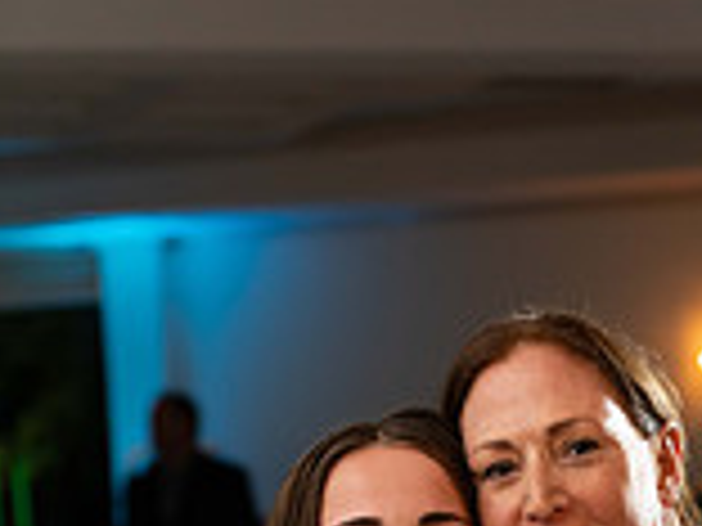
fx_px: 2819
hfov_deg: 14.1
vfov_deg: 10.3
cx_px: 626
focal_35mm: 139
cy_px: 818
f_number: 2.8
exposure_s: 1/125
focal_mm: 50
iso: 1600
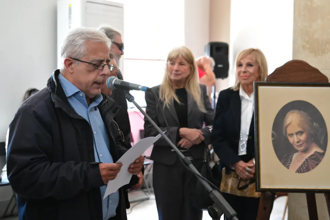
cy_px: 104
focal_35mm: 49
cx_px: 173
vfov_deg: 27.5
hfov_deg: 40.3
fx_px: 449
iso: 6400
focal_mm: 43
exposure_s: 1/320
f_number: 3.5
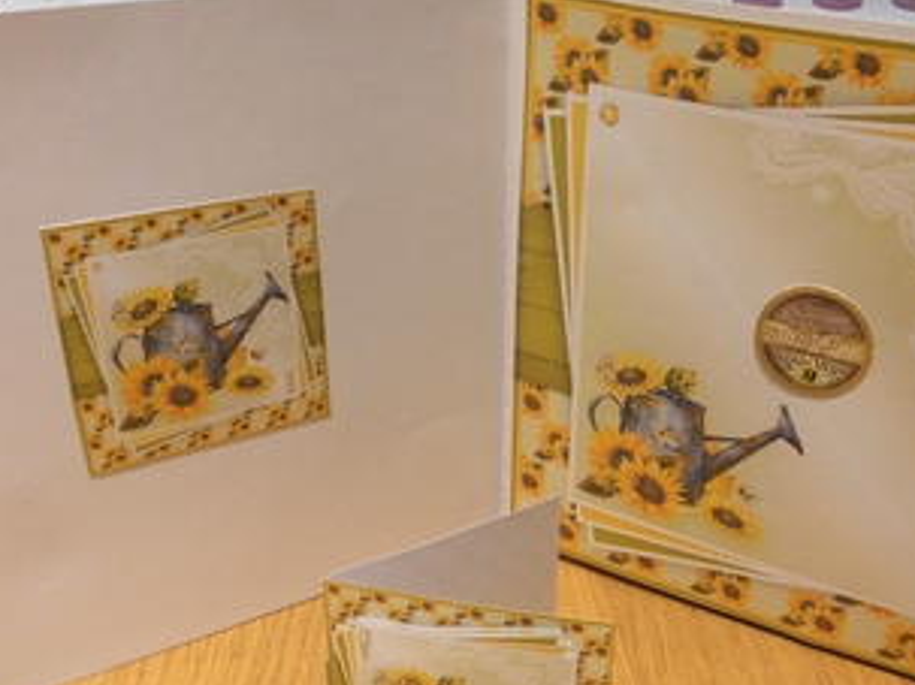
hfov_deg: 43.7
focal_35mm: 43
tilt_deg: -32.5
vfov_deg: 33.3
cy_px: 457
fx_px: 1136
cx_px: 525
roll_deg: -1.1
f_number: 2.2
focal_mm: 4.15
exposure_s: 1/33
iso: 250
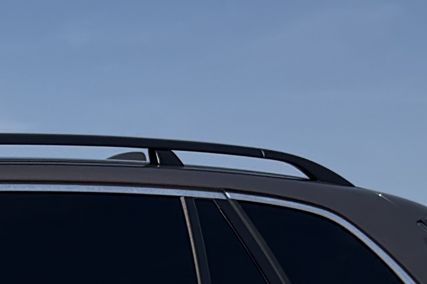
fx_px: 2135
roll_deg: -0.3
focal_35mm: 180
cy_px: 596
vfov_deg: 7.3
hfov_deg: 10.5
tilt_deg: -5.8
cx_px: -432
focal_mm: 6.76
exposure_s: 1/9091
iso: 80
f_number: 1.78
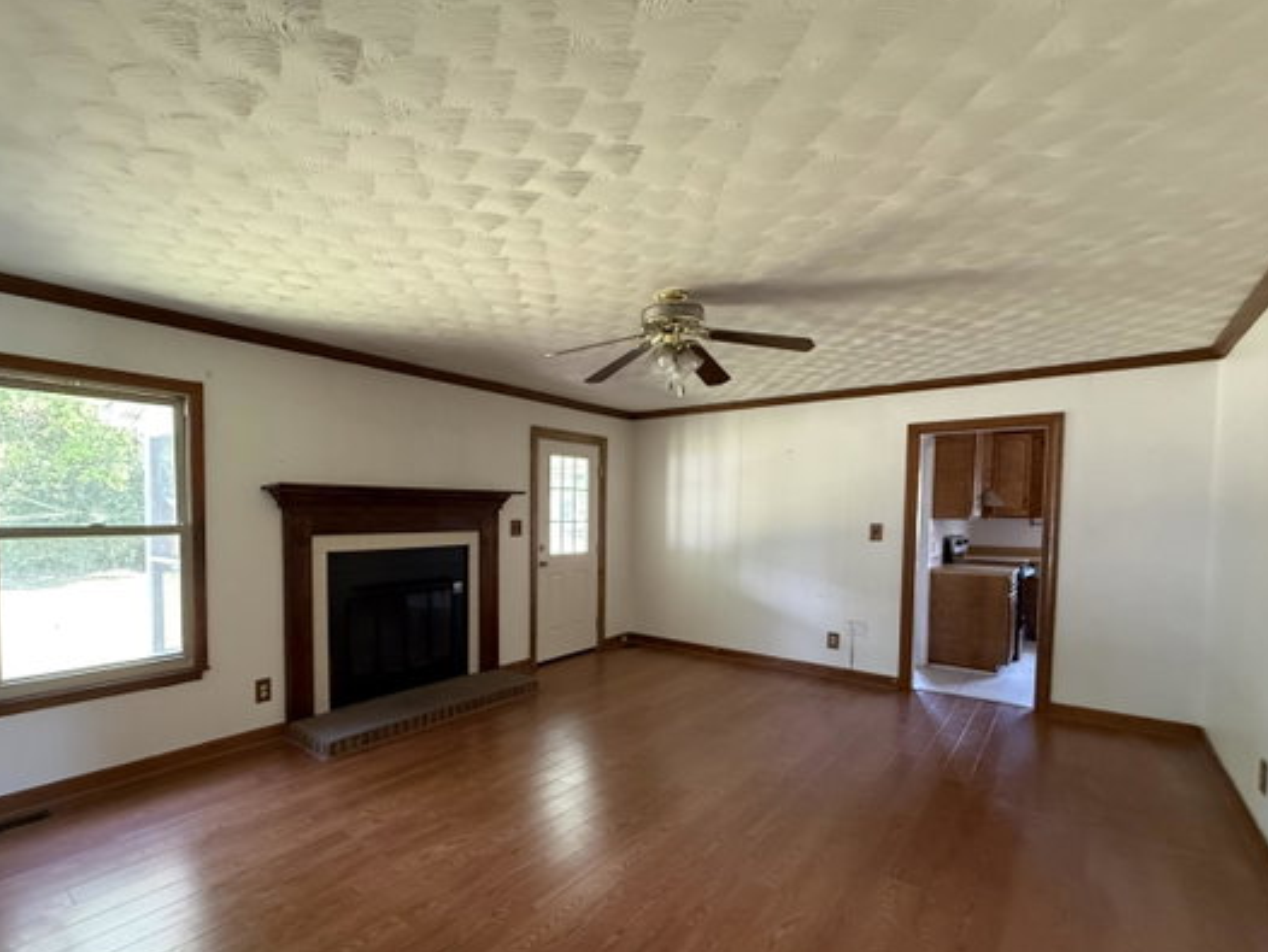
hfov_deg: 90.5
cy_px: 540
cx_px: 548
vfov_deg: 74.4
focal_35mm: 17
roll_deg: +0.4
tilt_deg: -2.3
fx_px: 623
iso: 640
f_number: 2.2
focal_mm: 2.22
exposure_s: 1/60
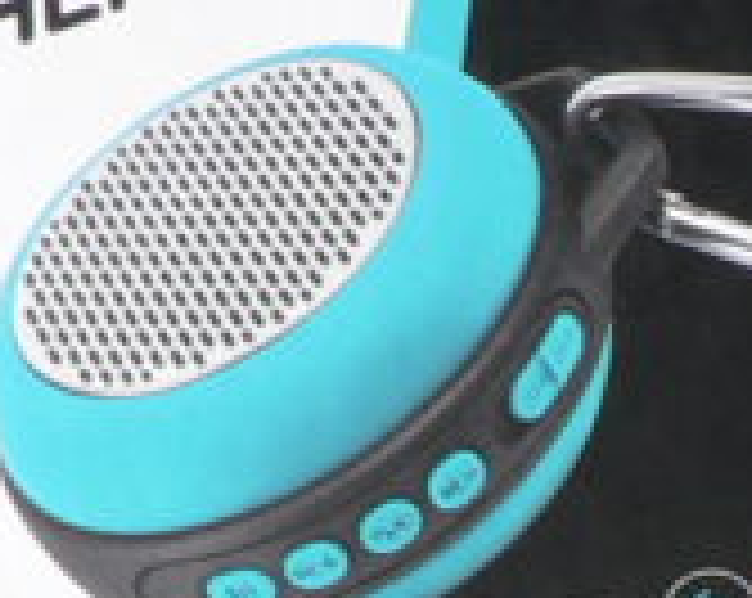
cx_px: 1180
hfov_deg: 8.7
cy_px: 611
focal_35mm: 216
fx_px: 4799
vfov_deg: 7.1
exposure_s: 1/400
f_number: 5.6
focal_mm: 6
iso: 80
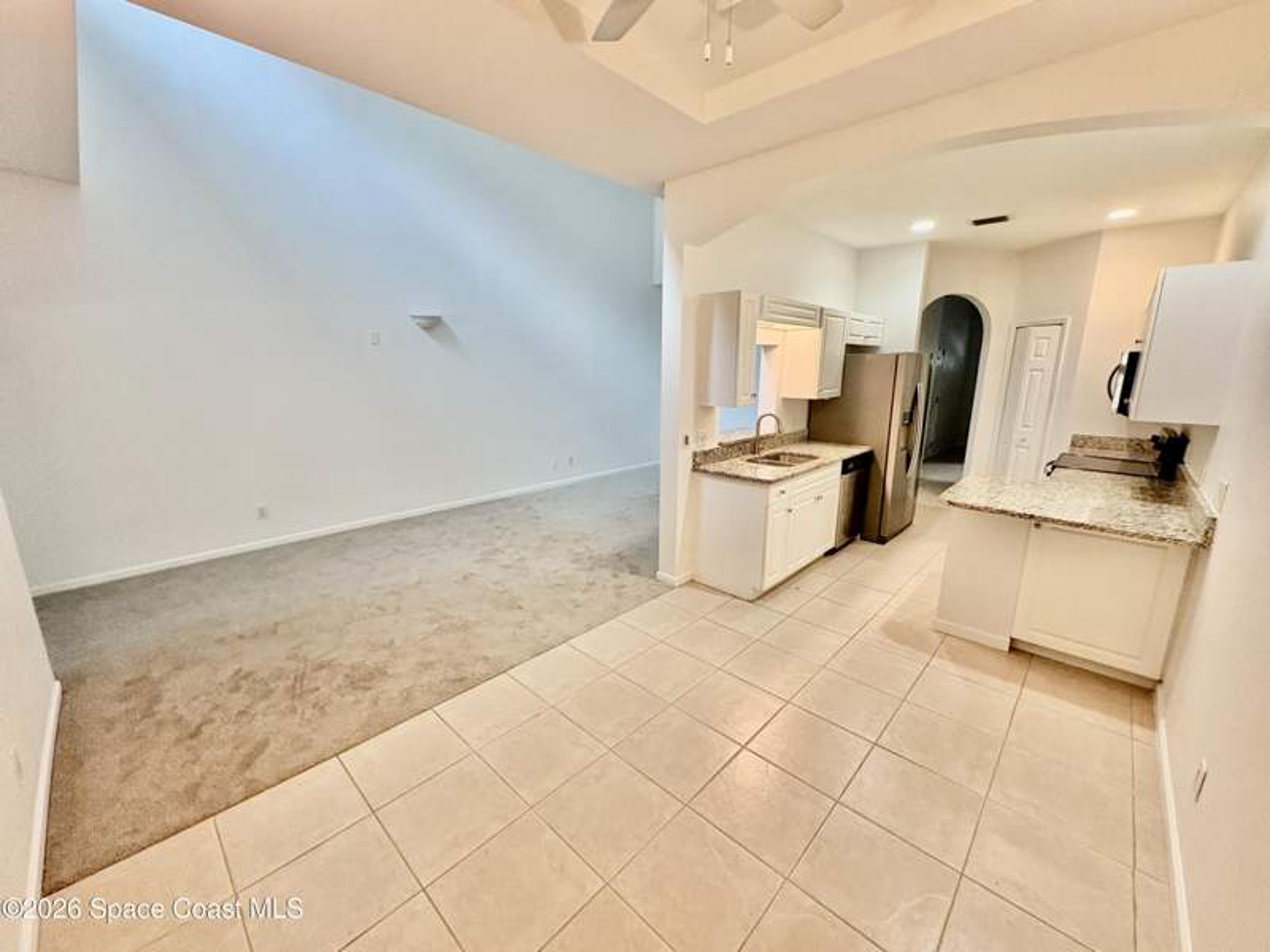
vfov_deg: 85.7
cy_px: 476
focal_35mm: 14
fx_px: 514
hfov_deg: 102.1
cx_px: 635
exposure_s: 1/60
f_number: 2.2
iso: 320
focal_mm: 2.22
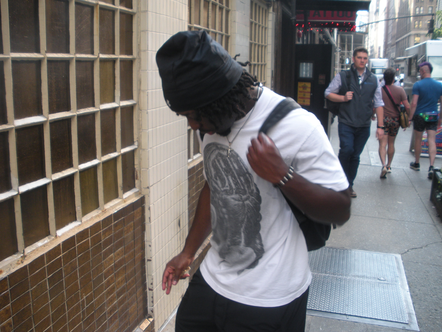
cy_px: 166
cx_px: 221
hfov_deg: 51.4
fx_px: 460
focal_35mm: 36
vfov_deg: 39.7
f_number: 3.5
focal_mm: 6.3
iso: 93
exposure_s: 1/59.7
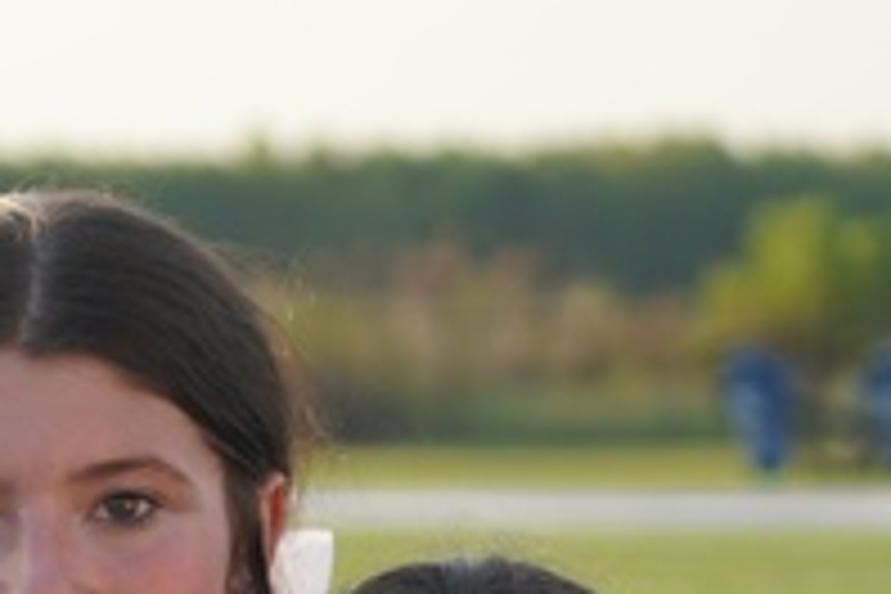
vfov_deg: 3.8
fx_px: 8959
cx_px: -410
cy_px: 1208
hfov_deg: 5.6
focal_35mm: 362
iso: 100
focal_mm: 70
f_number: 4
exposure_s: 1/250
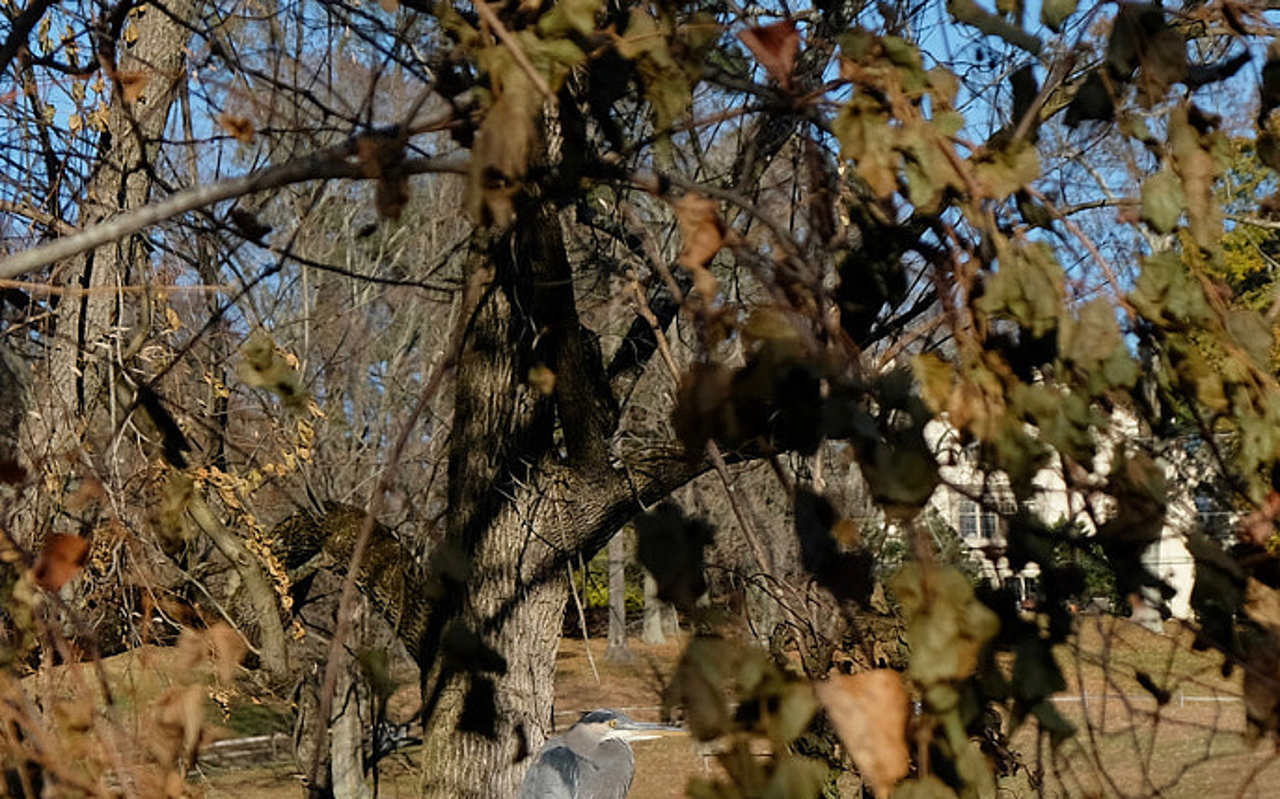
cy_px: 801
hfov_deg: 10.6
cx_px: 730
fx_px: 6870
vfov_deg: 6.6
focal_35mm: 197
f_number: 5.6
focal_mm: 55
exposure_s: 1/850
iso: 200
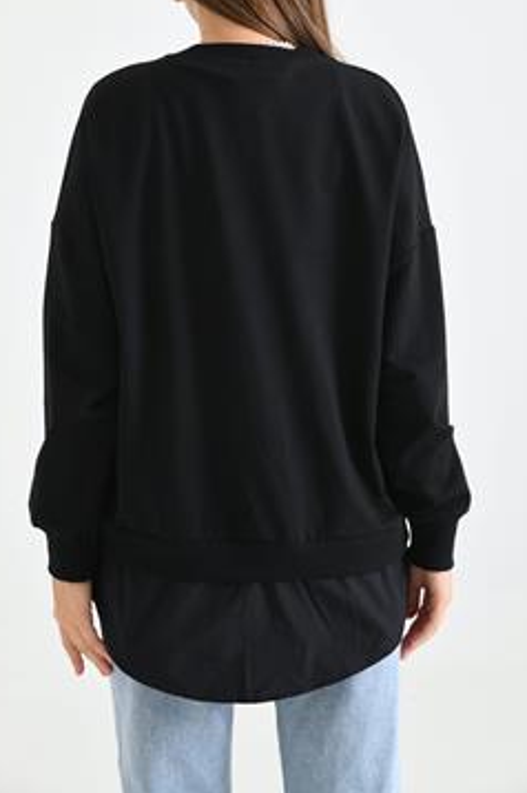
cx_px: 270
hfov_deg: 17.5
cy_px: 301
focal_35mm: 78
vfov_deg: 25.9
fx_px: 1716
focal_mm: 62
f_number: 5.6
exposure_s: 1/125
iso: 100
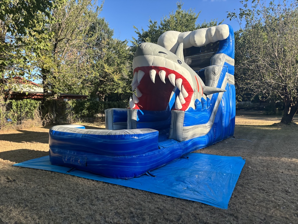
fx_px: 224
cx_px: 149
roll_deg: +0.4
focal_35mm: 26
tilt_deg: +3.6
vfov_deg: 53.1
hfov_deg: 67.3
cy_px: 112
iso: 50
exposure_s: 1/1233
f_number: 1.6
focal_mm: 5.96
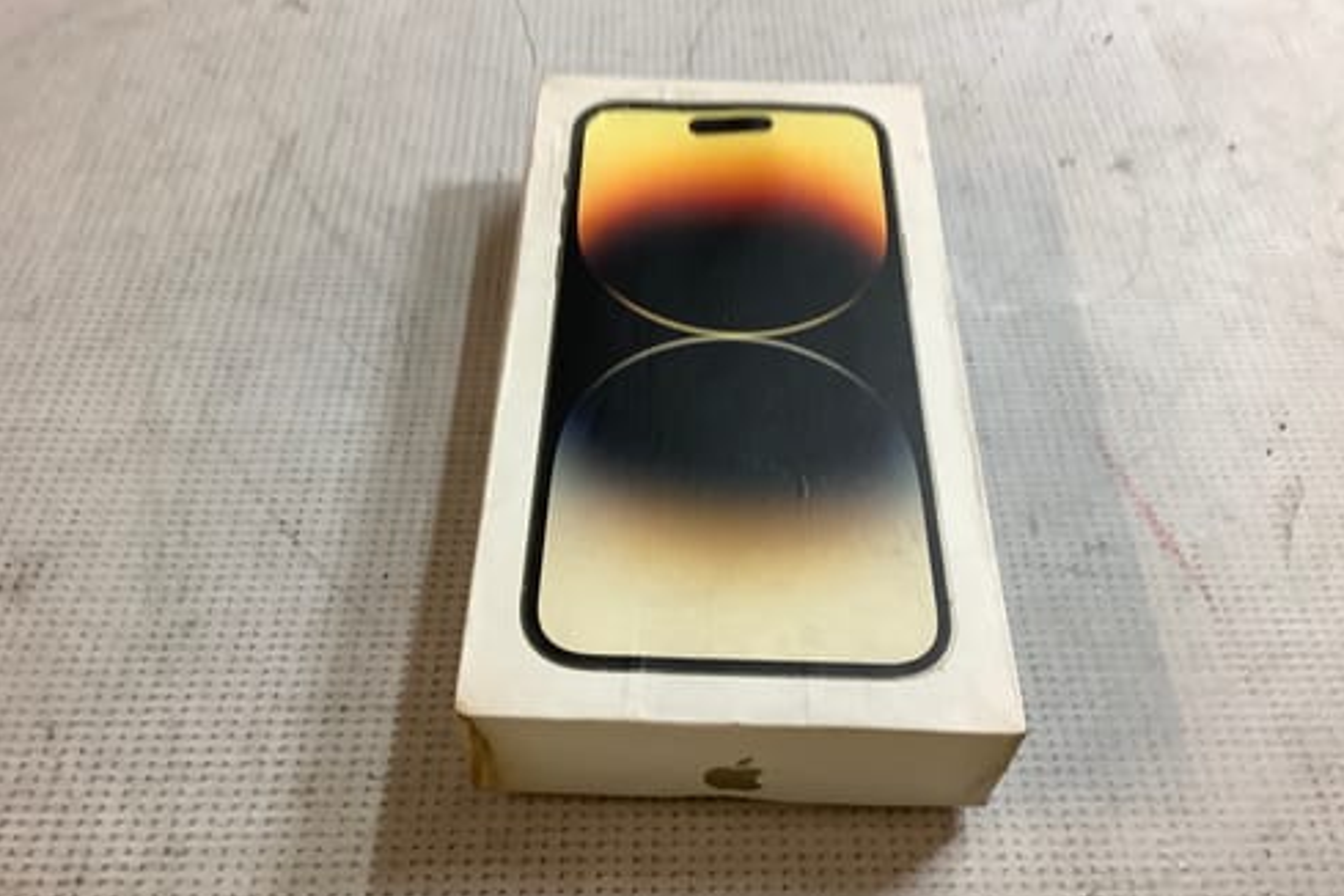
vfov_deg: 40.0
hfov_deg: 57.2
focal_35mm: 33
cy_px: 463
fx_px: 1232
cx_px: 679
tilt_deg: -49.6
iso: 125
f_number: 2.4
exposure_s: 1/50
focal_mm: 3.3
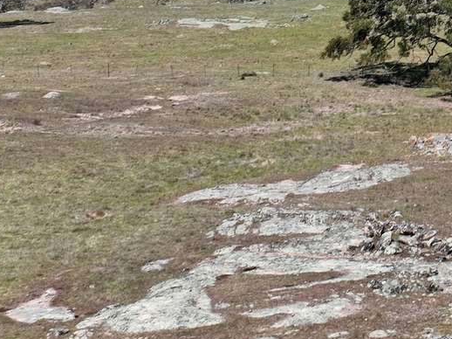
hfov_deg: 18.4
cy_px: -167
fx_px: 1162
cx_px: 759
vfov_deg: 15.3
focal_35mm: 89
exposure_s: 1/2000
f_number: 2.8
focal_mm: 12.29
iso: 100
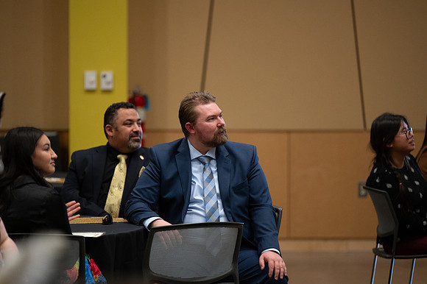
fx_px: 2371
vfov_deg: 6.9
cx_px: 214
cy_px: 142
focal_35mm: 200
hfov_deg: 10.3
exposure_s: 1/125
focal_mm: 200
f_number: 2.8
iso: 3200
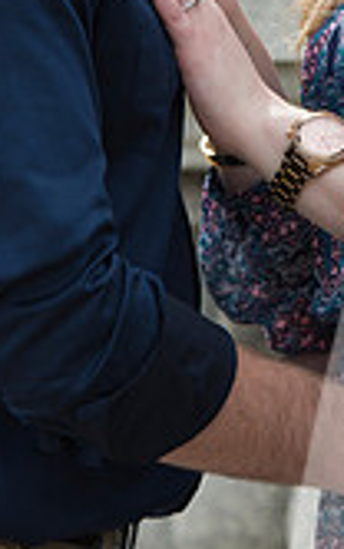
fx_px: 11560
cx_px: 351
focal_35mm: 772
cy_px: -35
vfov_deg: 2.7
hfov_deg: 1.7
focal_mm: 175
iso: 160
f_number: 5.6
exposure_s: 1/400
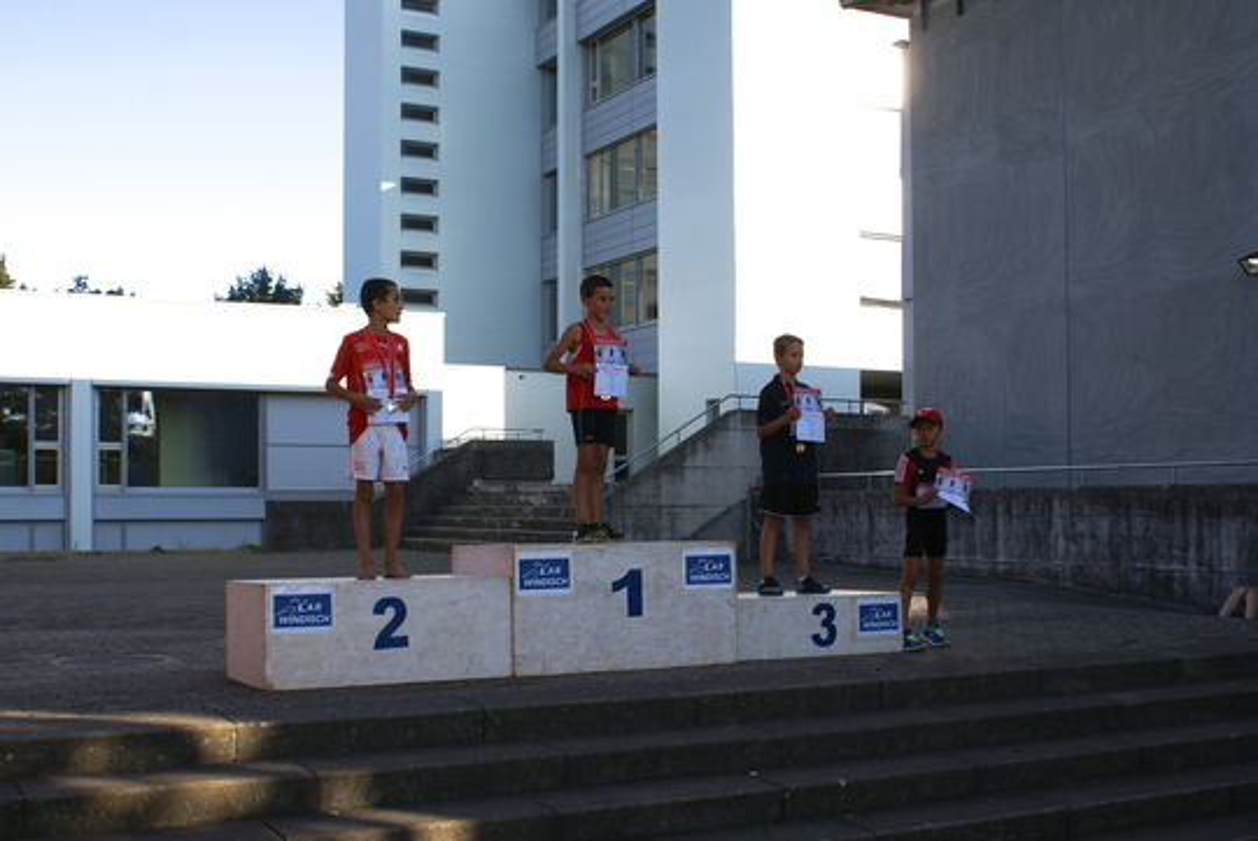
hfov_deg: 46.4
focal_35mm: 42
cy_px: 420
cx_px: 629
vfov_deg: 32.0
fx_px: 1469
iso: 100
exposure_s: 1/250
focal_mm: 28
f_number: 6.3
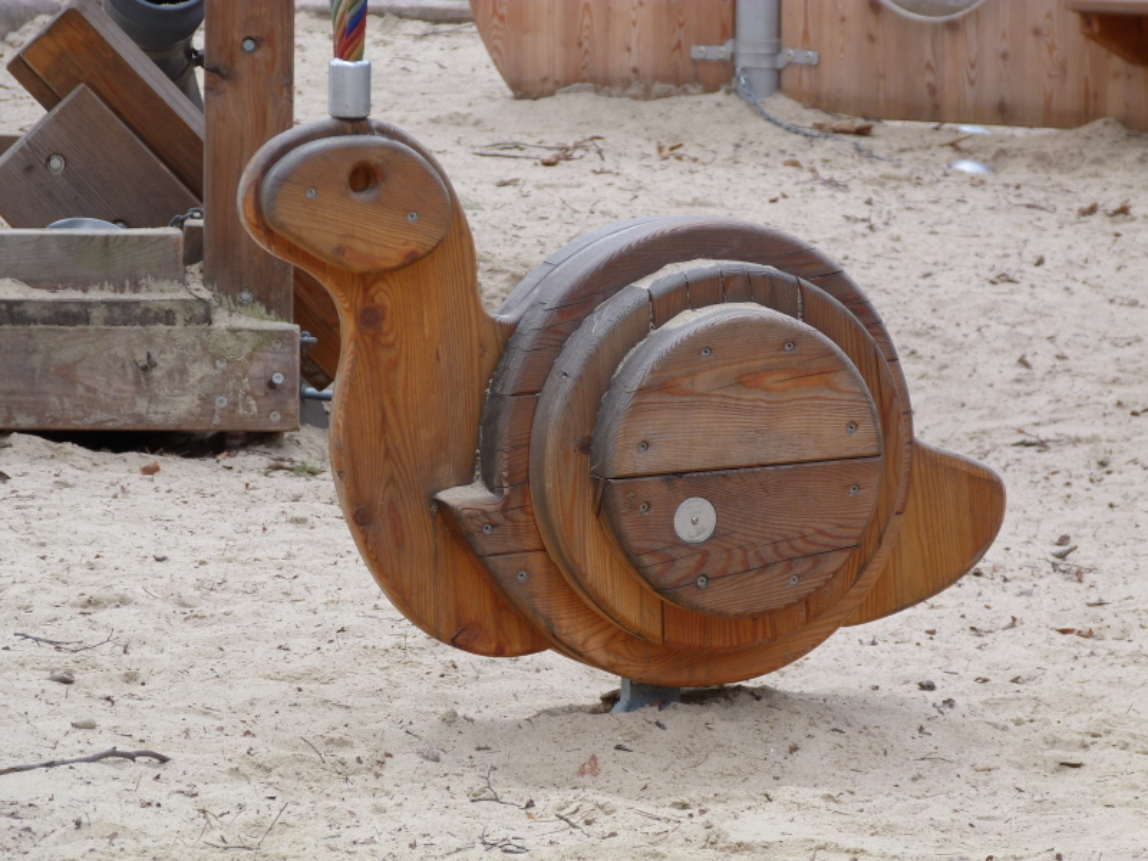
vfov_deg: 5.9
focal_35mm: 253
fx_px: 8390
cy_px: 430
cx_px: 574
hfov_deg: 7.8
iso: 80
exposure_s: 1/100
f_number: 4
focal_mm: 45.6
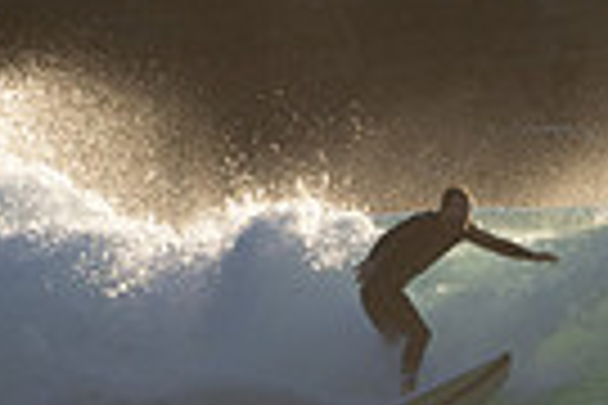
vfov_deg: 0.8
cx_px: 1094
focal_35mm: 1671
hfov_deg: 1.2
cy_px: 232
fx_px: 28219
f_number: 5.6
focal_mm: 260
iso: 110
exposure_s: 1/640
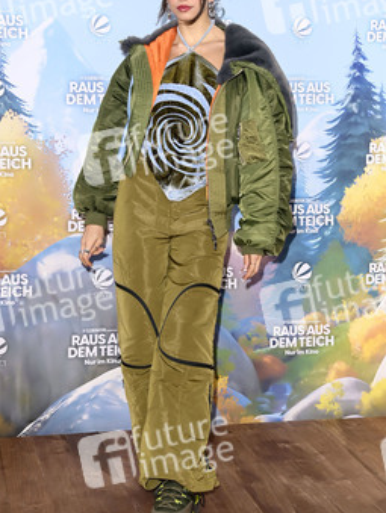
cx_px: 200
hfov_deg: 19.2
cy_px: 225
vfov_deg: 25.3
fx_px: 1143
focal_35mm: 77
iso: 640
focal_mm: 68
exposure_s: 1/250
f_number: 5.6
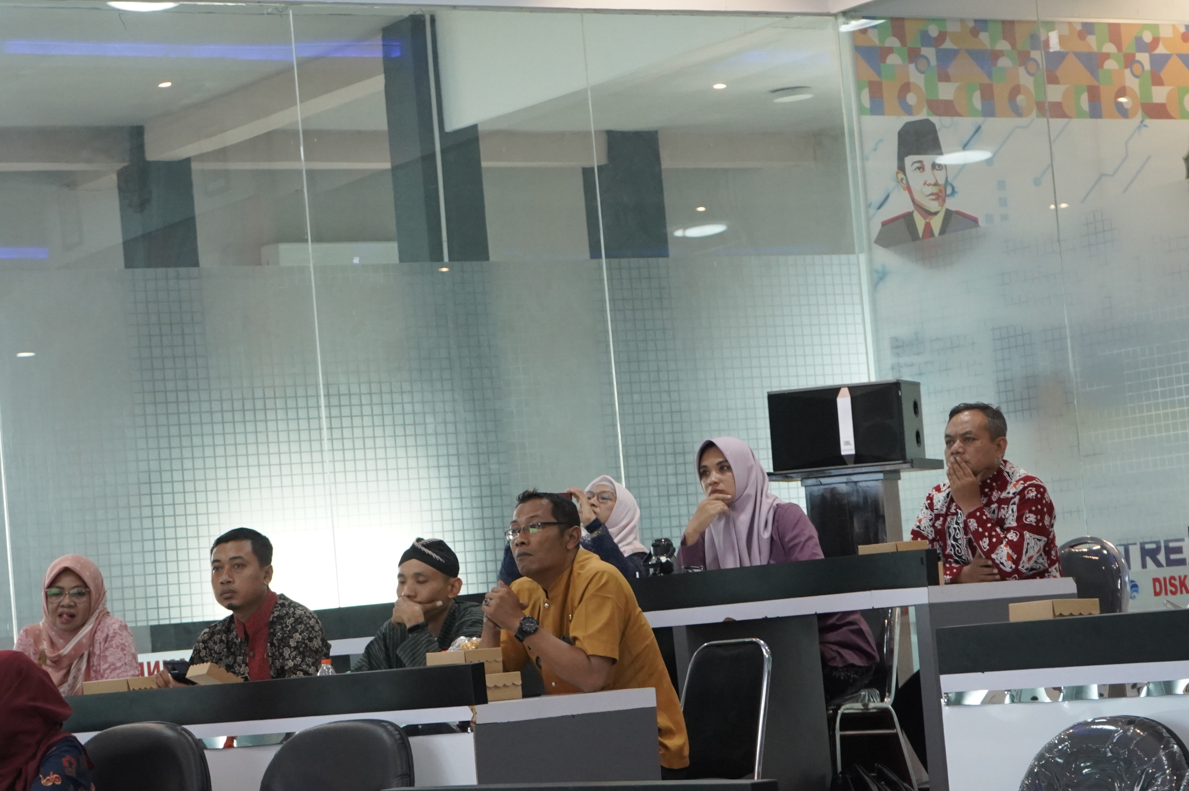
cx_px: 594
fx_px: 3465
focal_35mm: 105
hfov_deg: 19.5
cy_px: 396
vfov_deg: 13.0
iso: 5000
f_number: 6.3
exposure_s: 1/80
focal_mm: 70
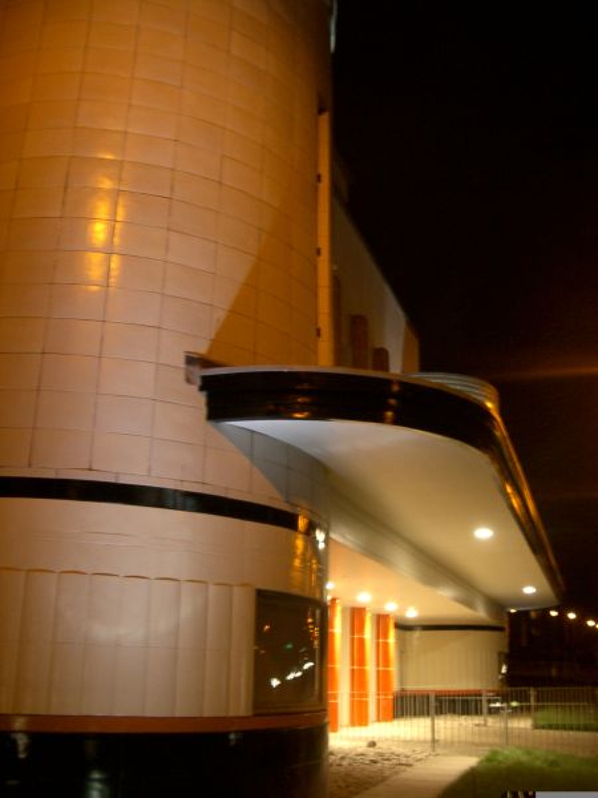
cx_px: 299
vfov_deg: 52.6
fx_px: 806
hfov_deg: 40.7
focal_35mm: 35
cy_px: 399
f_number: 2.6
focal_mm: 5.8
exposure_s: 1/8
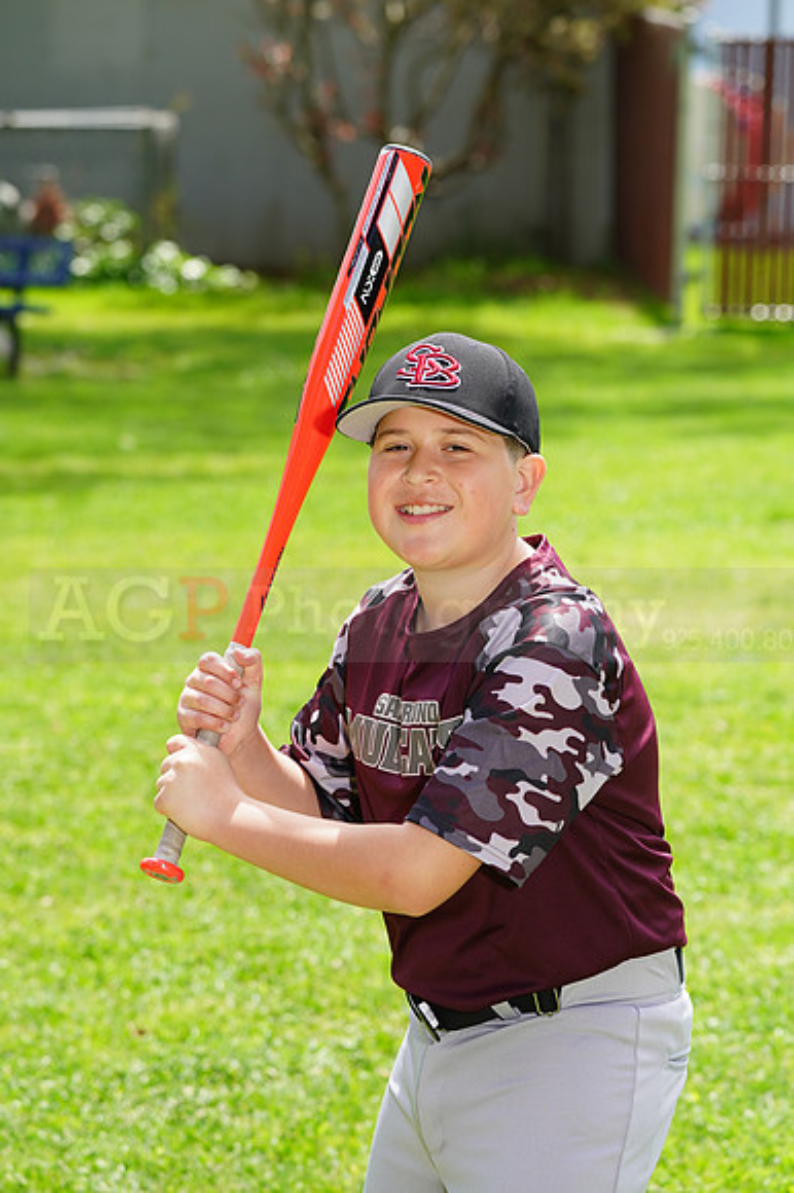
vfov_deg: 12.2
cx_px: 397
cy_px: 596
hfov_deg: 8.1
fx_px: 5597
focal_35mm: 169
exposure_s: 1/160
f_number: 8
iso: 200
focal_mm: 169
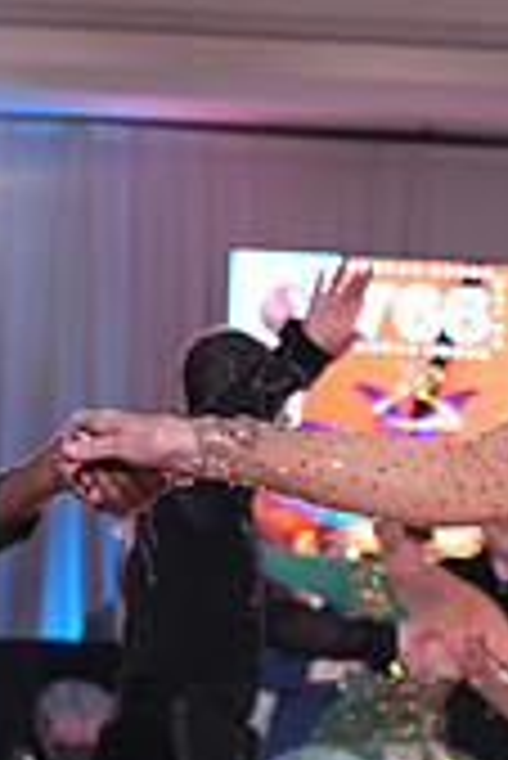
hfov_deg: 10.4
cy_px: 836
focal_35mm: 127
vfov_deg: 15.7
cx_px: 811
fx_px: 2682
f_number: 4
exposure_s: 1/500
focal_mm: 37
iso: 2500
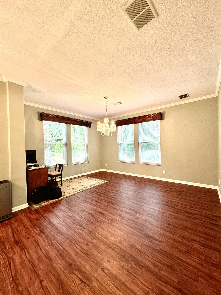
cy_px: 148
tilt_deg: -1.8
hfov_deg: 85.7
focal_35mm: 14
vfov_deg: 102.1
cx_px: 110
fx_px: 119
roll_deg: +2.0
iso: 250
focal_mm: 2.22
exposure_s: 1/60
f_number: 2.2
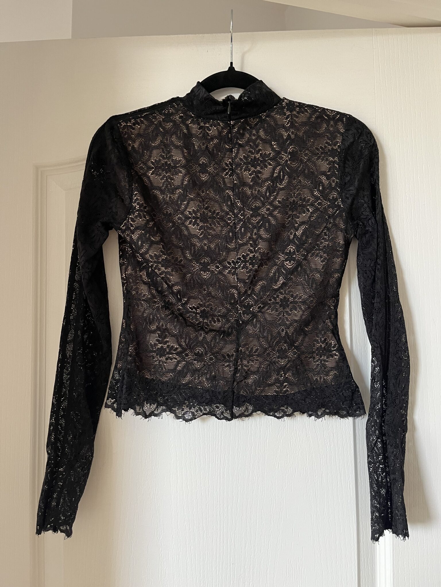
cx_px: 220
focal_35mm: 26
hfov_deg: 53.1
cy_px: 294
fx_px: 442
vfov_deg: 67.3
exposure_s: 1/60
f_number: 1.6
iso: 160
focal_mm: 5.1
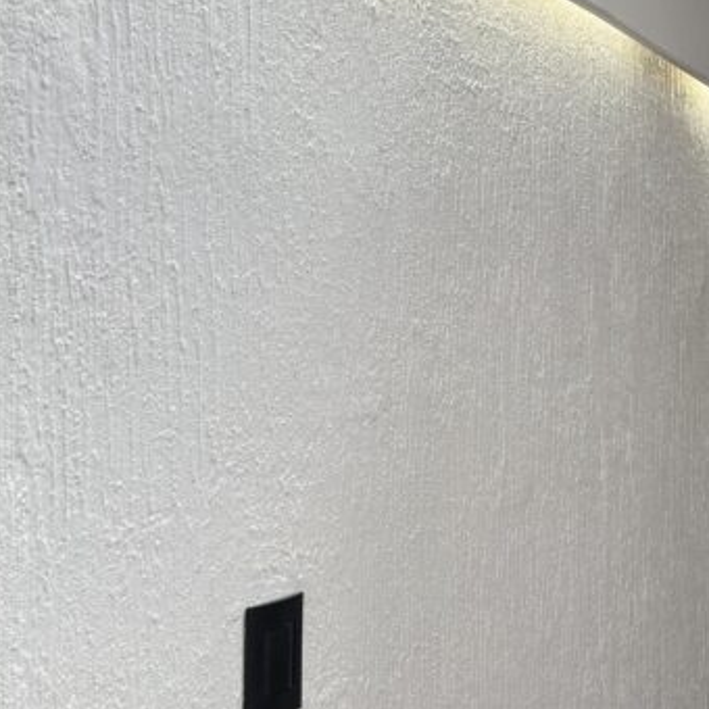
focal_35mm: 54
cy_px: 286
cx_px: 809
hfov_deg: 28.3
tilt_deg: +2.5
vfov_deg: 31.6
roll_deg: +1.4
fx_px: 1251
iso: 50
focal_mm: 5.96
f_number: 1.6
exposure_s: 1/121
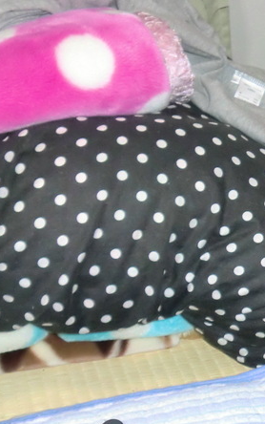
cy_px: 252
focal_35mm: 88
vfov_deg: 23.5
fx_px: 1016
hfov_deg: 13.9
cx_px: 401
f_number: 3.1
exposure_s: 1/60
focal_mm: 6.51
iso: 400
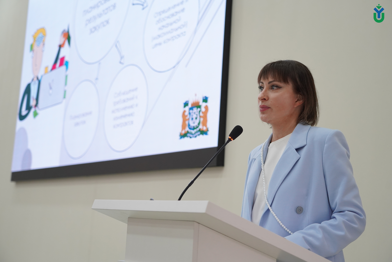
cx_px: 196
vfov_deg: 17.1
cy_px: 131
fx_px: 871
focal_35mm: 80
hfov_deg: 25.4
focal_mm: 80
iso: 4000
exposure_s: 1/160
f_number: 4
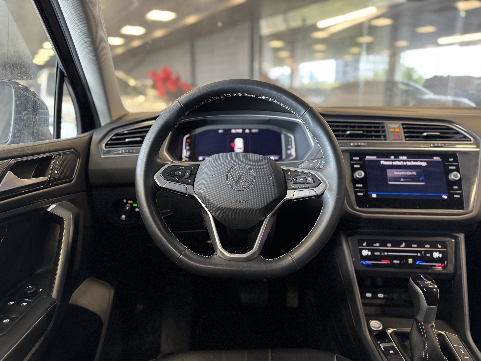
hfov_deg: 71.6
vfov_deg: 56.8
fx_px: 333
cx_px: 240
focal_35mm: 24
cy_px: 180
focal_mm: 6.76
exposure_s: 1/56
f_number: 1.78
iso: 500
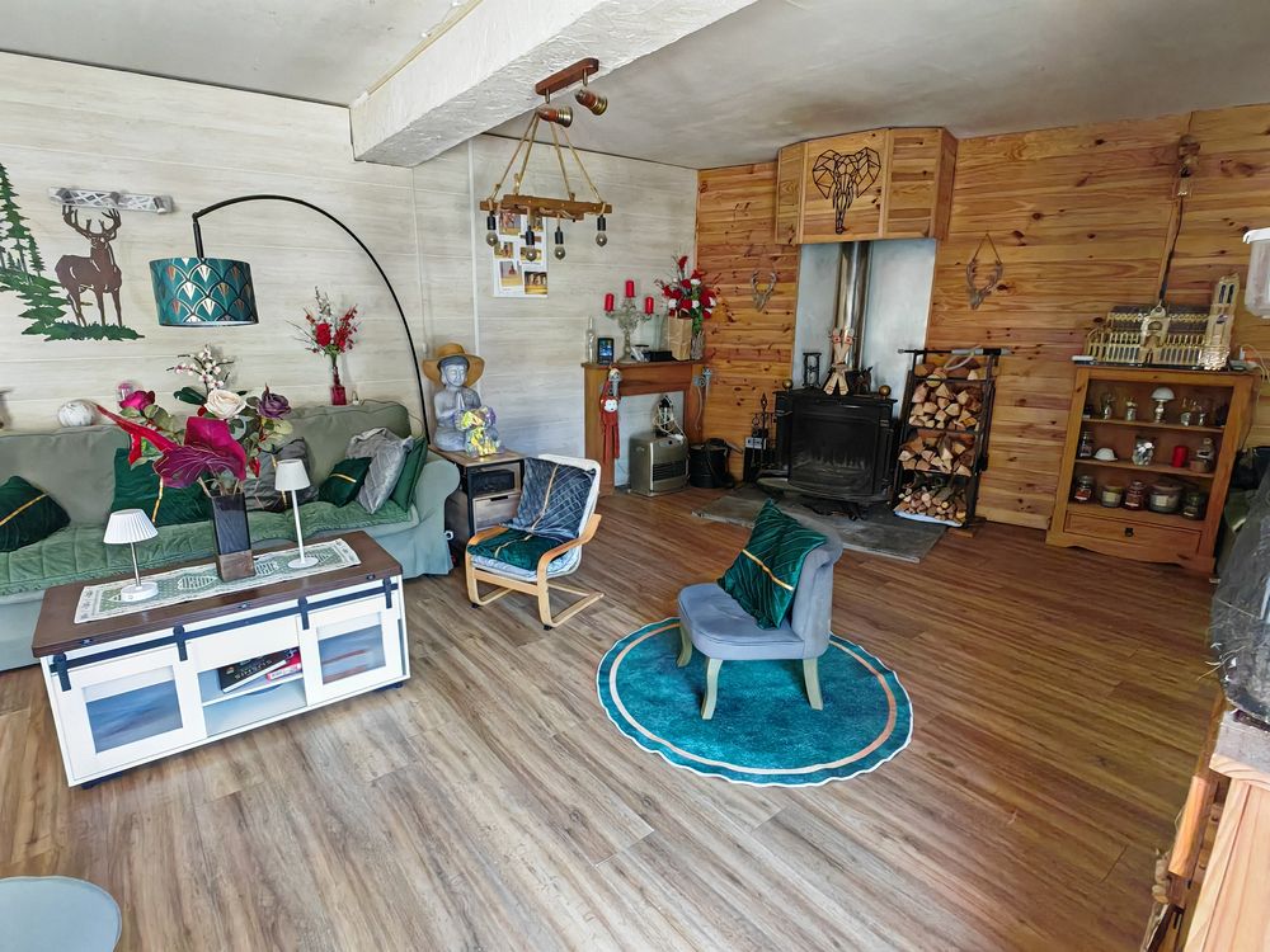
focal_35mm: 18
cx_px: 635
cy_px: 476
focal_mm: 1.82
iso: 800
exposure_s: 1/25
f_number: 2
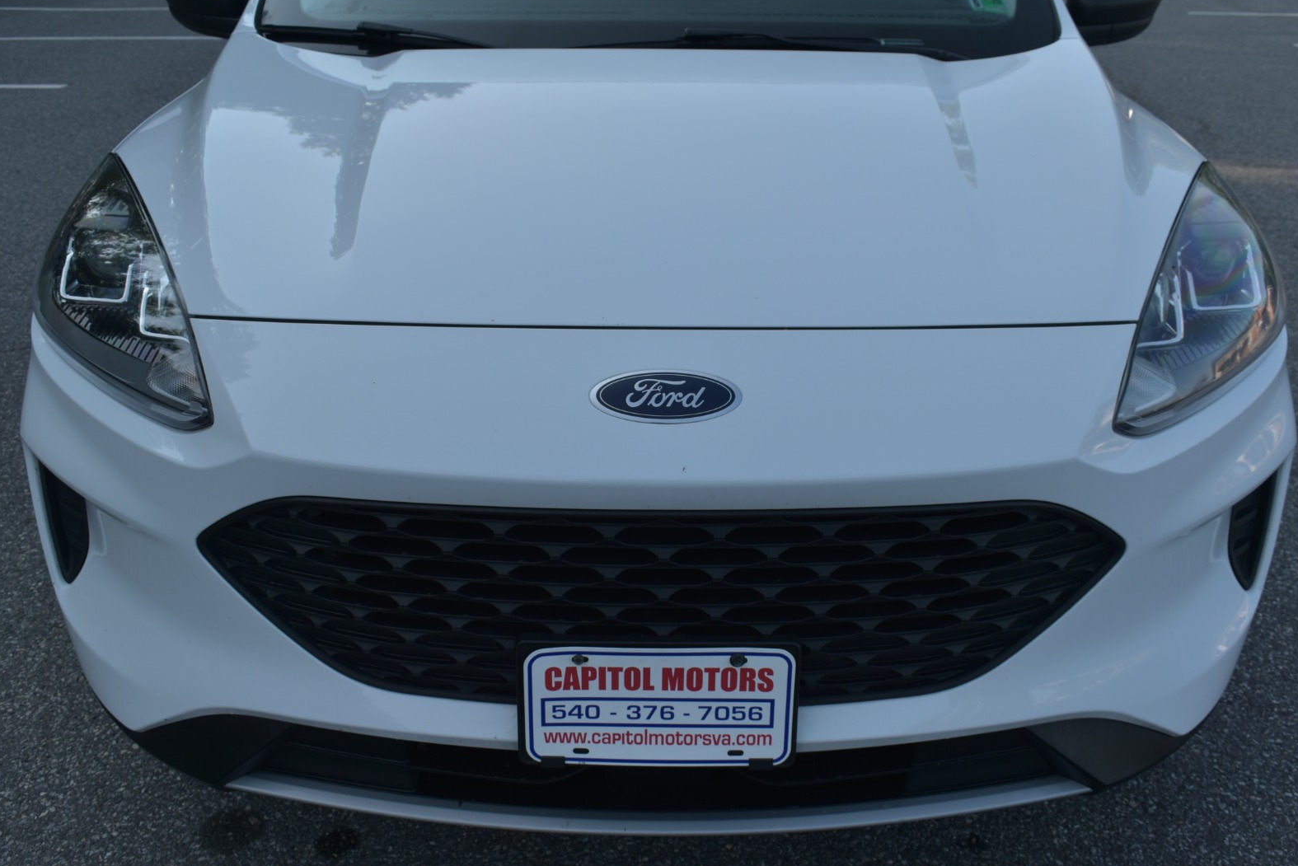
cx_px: 649
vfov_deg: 36.0
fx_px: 1334
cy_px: 426
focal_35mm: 37
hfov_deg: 51.9
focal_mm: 24
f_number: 7.1
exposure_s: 1/200
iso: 100
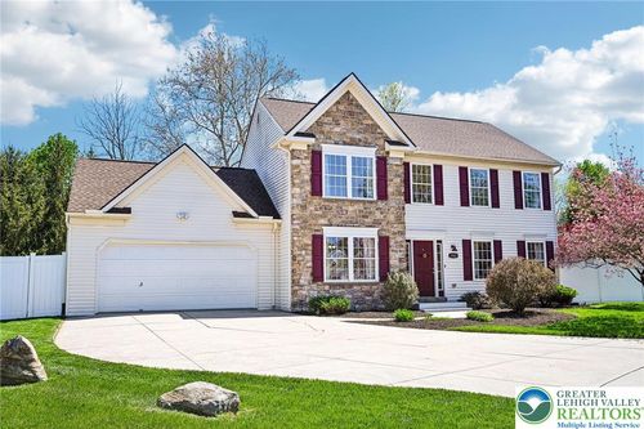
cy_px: 214
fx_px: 536
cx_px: 322
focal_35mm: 30
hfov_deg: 61.9
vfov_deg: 43.6
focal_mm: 30
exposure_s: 1/1250
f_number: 8
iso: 800
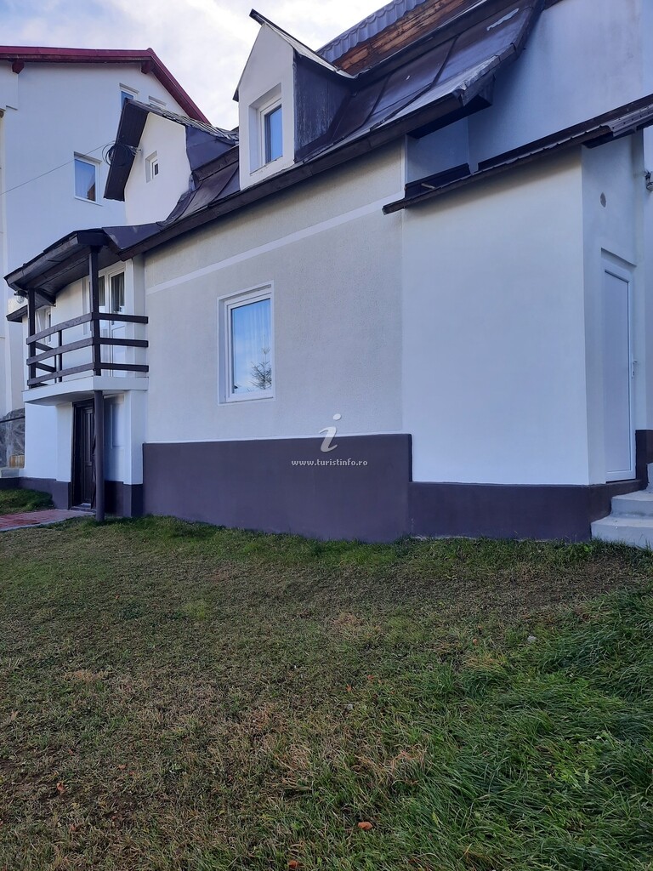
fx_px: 629
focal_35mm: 25
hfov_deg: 54.9
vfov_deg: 69.4
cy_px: 436
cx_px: 326
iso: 32
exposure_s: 1/188
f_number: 2
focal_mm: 4.6
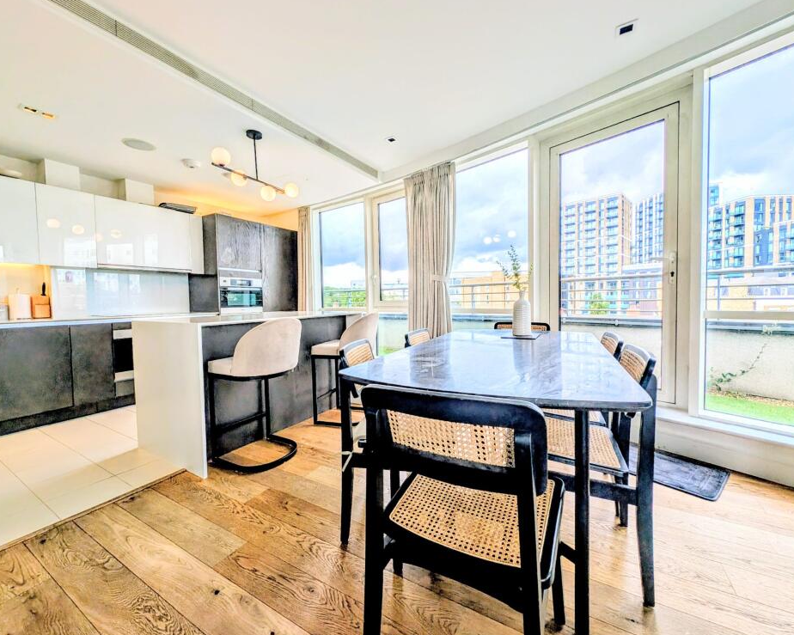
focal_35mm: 13
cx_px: 393
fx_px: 305
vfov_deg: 92.2
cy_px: 312
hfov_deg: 104.8
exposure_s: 1/317
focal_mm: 2.23
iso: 38
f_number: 1.95
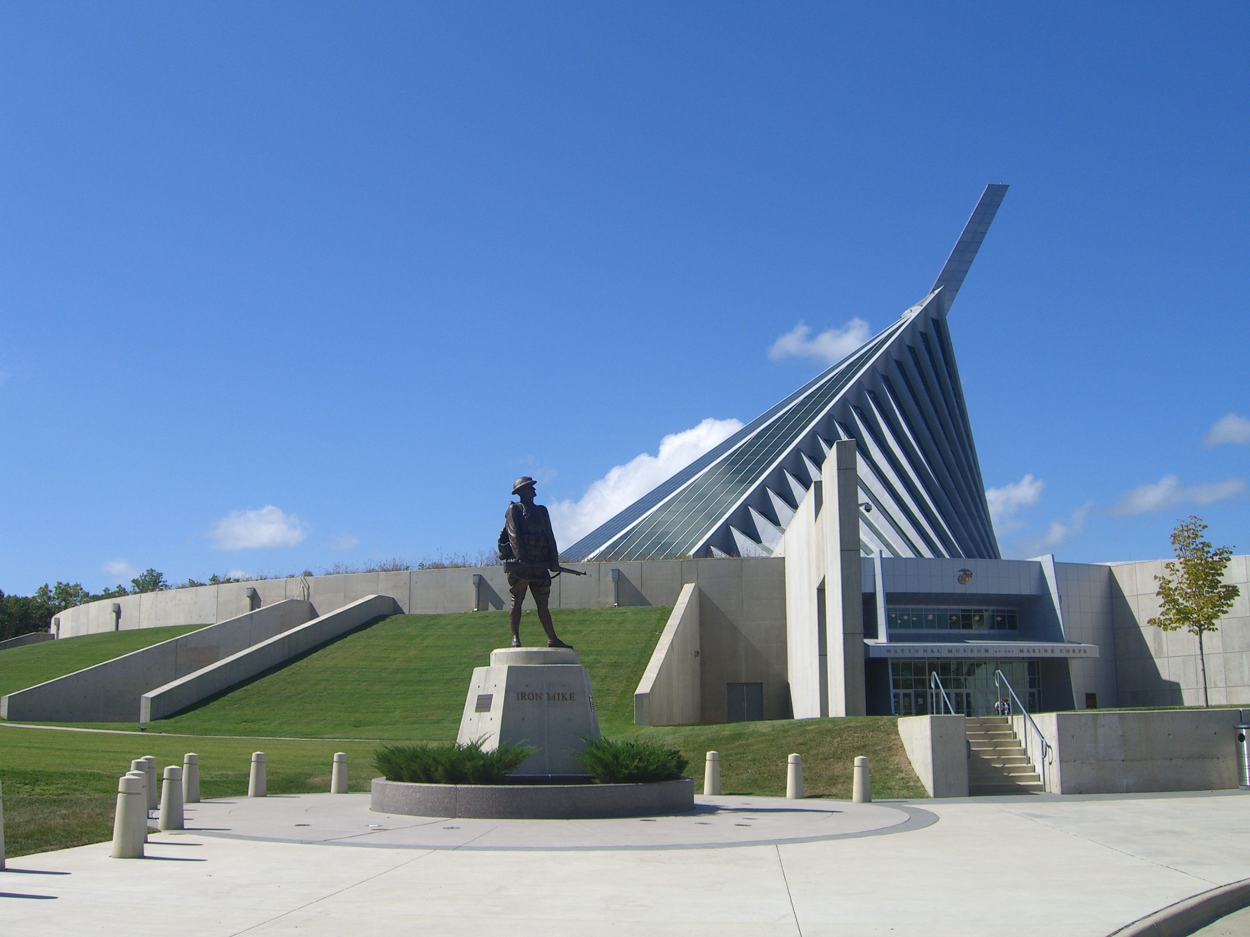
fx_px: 1372
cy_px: 468
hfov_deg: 49.0
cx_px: 625
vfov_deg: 37.7
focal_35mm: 38
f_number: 8
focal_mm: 7.9
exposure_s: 1/250
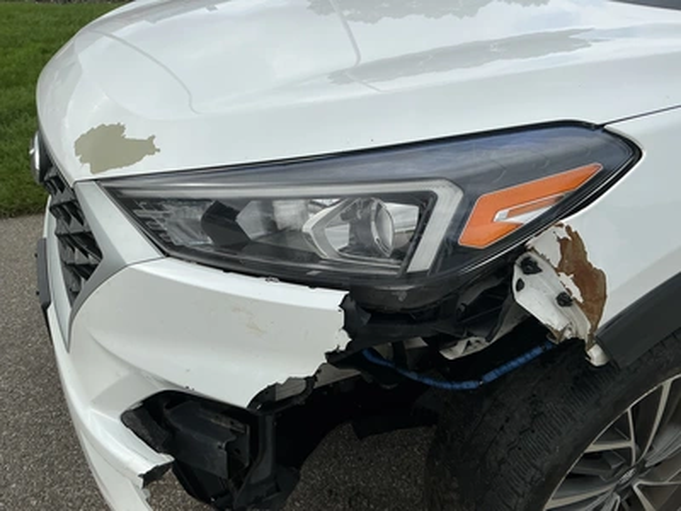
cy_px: 256
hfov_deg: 63.4
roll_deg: -4.2
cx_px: 340
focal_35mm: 28
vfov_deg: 49.7
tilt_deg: -29.3
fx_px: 551
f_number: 1.8
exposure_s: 1/1311
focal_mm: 3
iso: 25
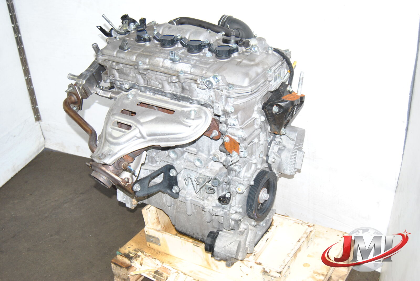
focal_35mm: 46
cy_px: 140
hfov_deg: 42.3
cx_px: 210
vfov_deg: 29.0
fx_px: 543
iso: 400
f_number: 5.6
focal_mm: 31
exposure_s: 1/200
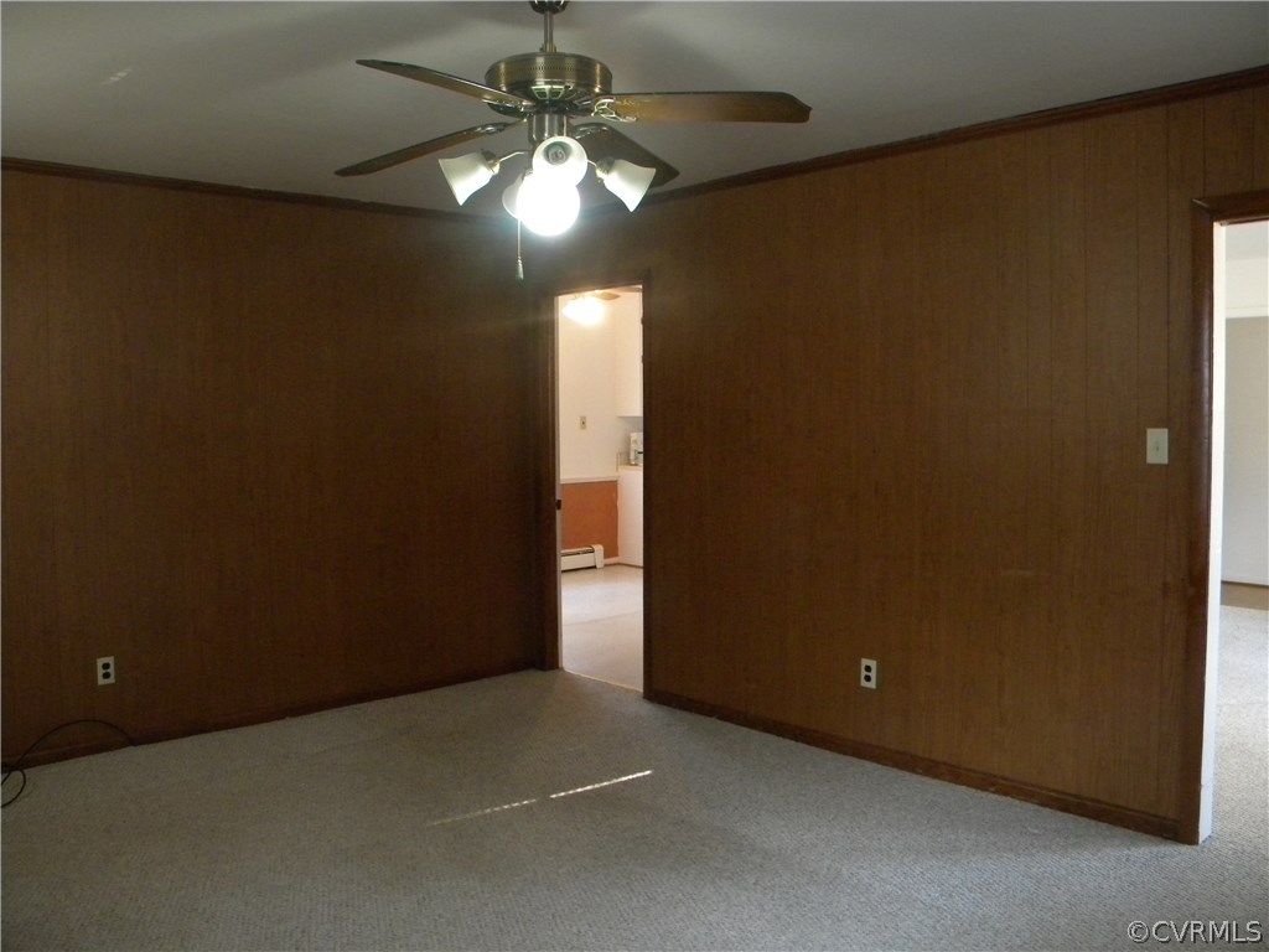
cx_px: 634
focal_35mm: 28
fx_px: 1026
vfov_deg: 49.7
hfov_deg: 63.4
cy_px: 476
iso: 400
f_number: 3.5
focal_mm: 5
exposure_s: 1/16.5
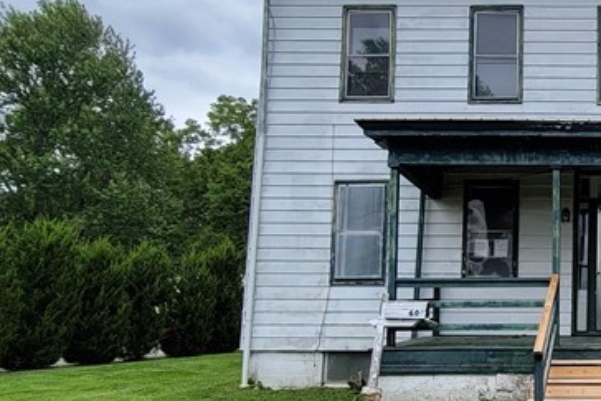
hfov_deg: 42.4
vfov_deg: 35.0
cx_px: 626
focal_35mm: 38
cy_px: 226
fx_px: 635
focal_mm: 2.2
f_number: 2.2
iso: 50
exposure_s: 1/705
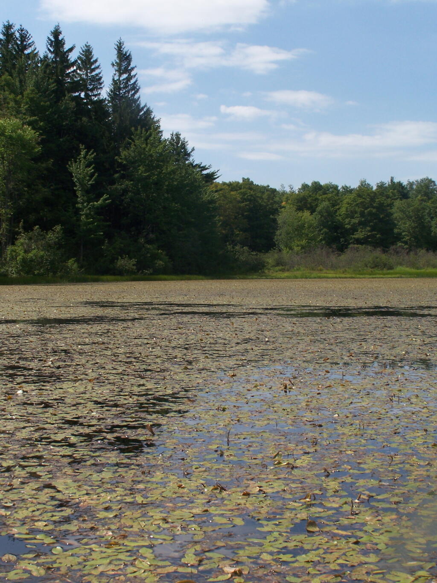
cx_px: 218
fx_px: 1077
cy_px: 292
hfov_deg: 22.9
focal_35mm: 64
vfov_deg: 30.3
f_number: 6.3
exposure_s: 1/500
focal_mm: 10.7
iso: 100
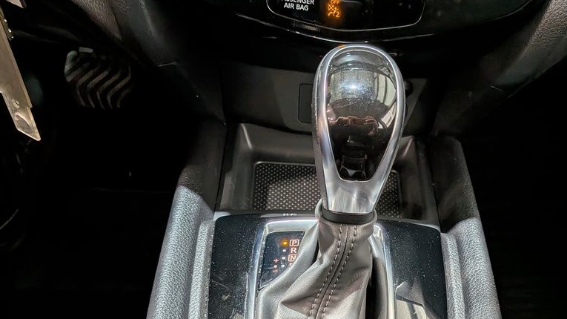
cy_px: 264
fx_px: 526
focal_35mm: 35
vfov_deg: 32.6
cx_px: 339
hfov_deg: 56.2
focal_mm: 4.53
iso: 79
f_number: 1.7
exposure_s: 1/120
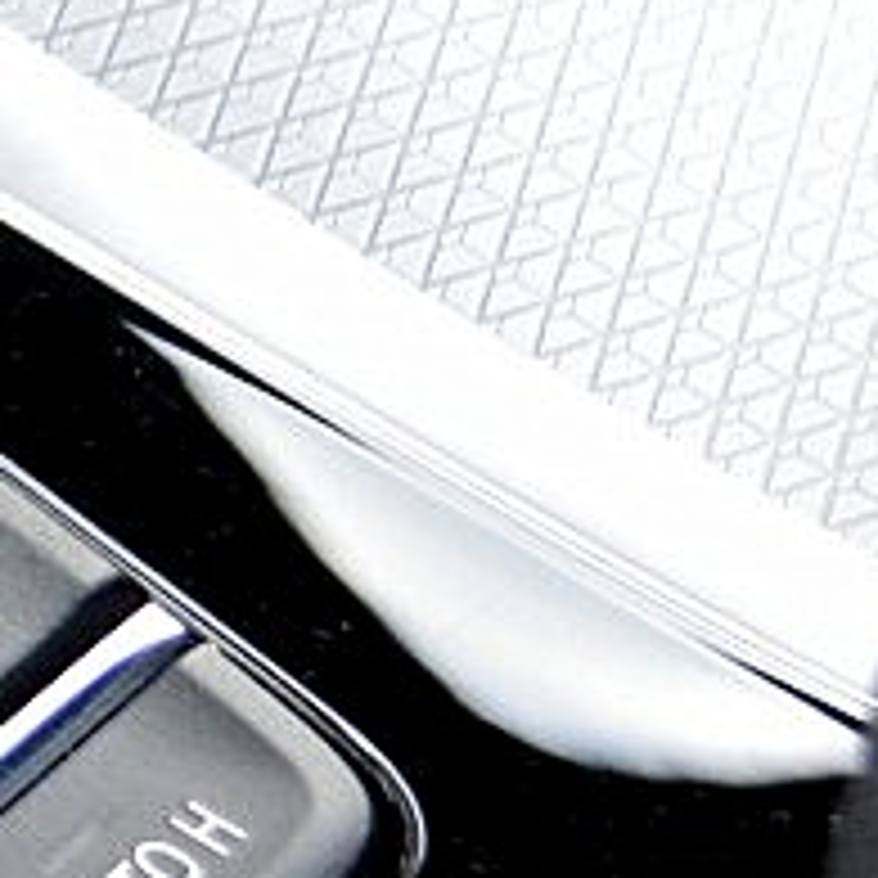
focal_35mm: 287
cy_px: -621
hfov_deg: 5.8
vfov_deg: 6.0
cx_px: -1531
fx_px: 8223
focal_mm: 27
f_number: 5.6
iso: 800
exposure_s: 1/60
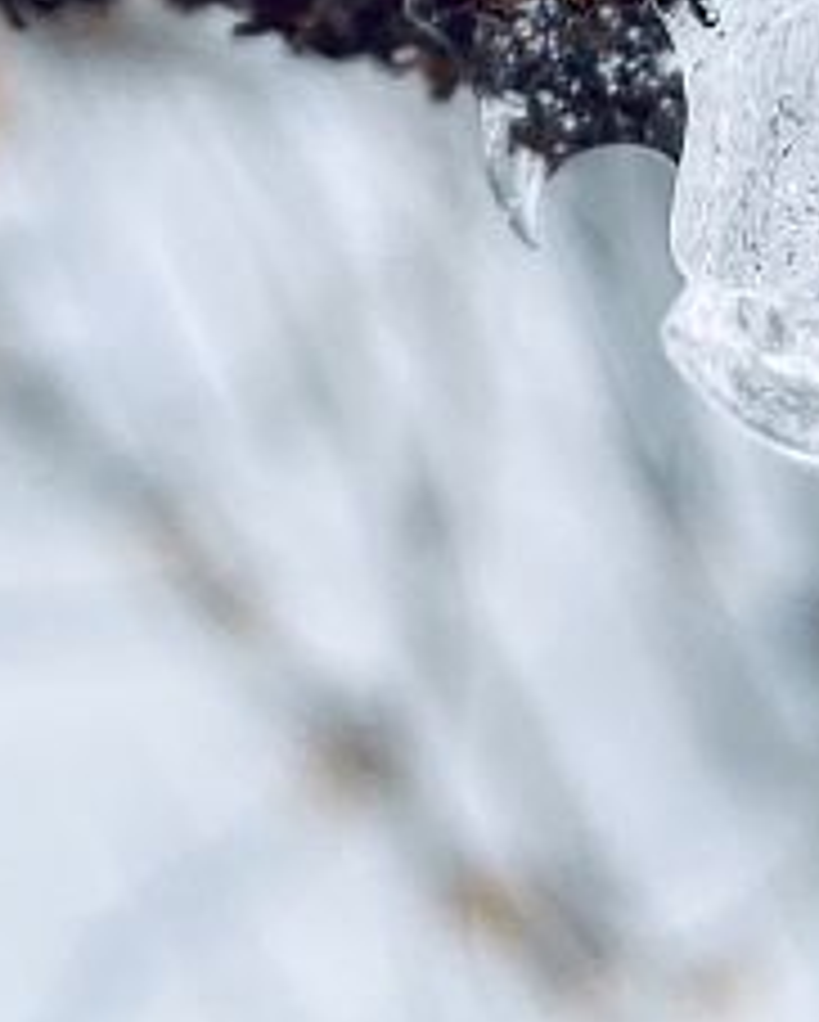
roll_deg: -3.9
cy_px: -626
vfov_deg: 13.3
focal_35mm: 134
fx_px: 4055
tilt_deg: -2.8
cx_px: -117
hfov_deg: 11.3
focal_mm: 4.25
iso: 32
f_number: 1.8
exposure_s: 1/139
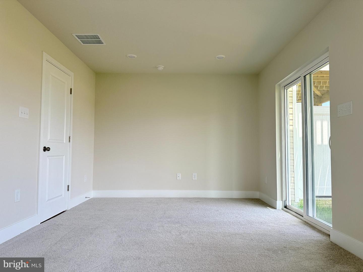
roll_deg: -0.4
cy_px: 136
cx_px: 182
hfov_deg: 71.6
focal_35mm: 24
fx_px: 252
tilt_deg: +2.9
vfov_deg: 56.8
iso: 100
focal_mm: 6.76
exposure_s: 1/514
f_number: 1.78
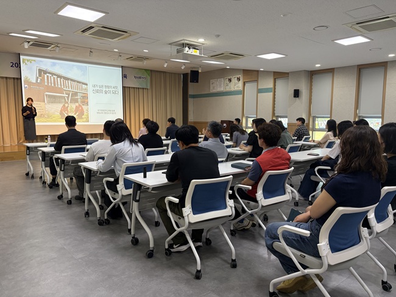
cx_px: 198
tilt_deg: -6.2
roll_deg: +0.5
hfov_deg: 67.3
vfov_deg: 53.0
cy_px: 148
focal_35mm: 26
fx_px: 297
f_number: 1.6
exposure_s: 1/120
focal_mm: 5.96
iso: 200
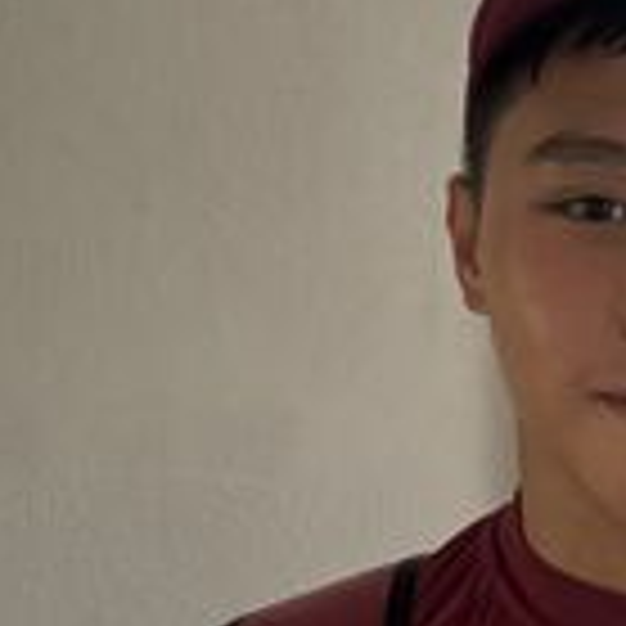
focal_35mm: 61
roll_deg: +0.0
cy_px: 410
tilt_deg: -6.6
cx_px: 599
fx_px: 1248
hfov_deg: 26.9
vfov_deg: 28.0
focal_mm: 6.76
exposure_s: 1/60
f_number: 1.78
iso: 500
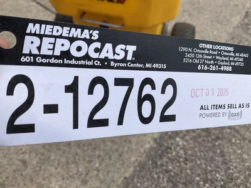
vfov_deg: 48.2
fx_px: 210
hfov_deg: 61.7
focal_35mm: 29
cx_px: 126
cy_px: 94
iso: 25
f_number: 1.8
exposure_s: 1/1786
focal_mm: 3
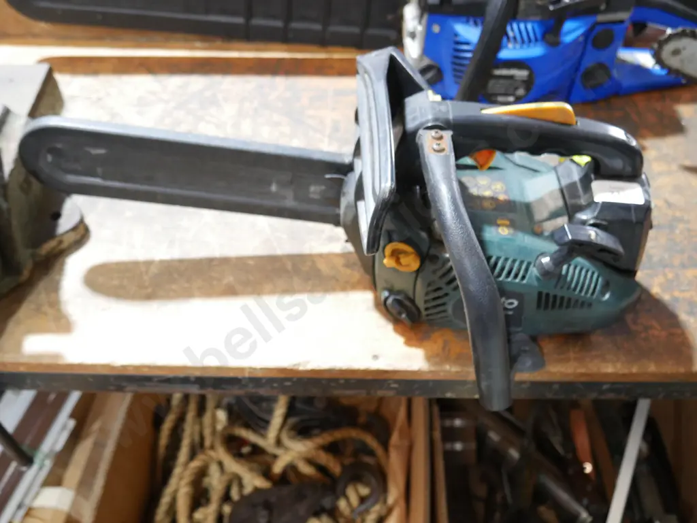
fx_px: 604
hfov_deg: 59.9
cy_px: 262
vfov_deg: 46.8
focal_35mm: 30
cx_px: 348
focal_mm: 15
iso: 2000
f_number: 3.6
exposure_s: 1/60
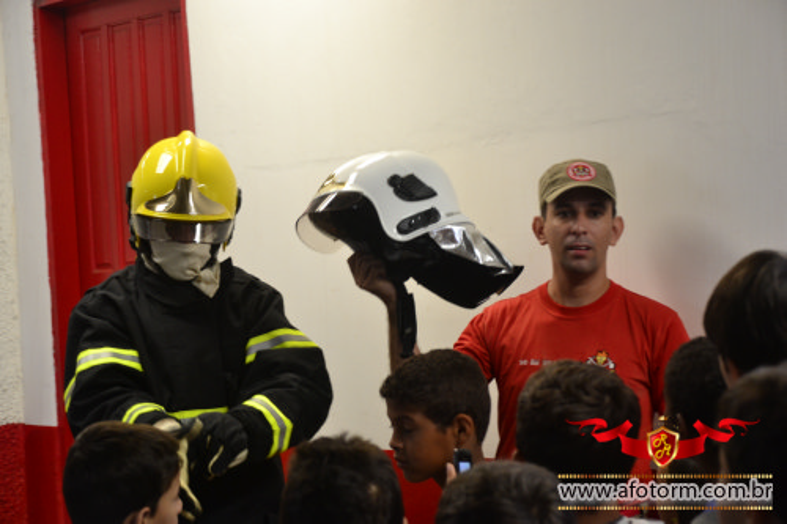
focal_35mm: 78
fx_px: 1705
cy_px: 262
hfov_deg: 26.0
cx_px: 394
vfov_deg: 17.5
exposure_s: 1/50
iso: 800
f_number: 5
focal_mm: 52
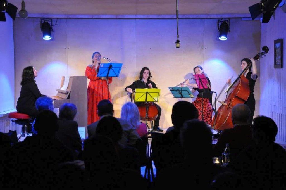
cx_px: 143
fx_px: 476
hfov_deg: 33.4
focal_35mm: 60
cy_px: 95
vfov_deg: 22.6
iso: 1600
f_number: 4.5
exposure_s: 1/25
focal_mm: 40
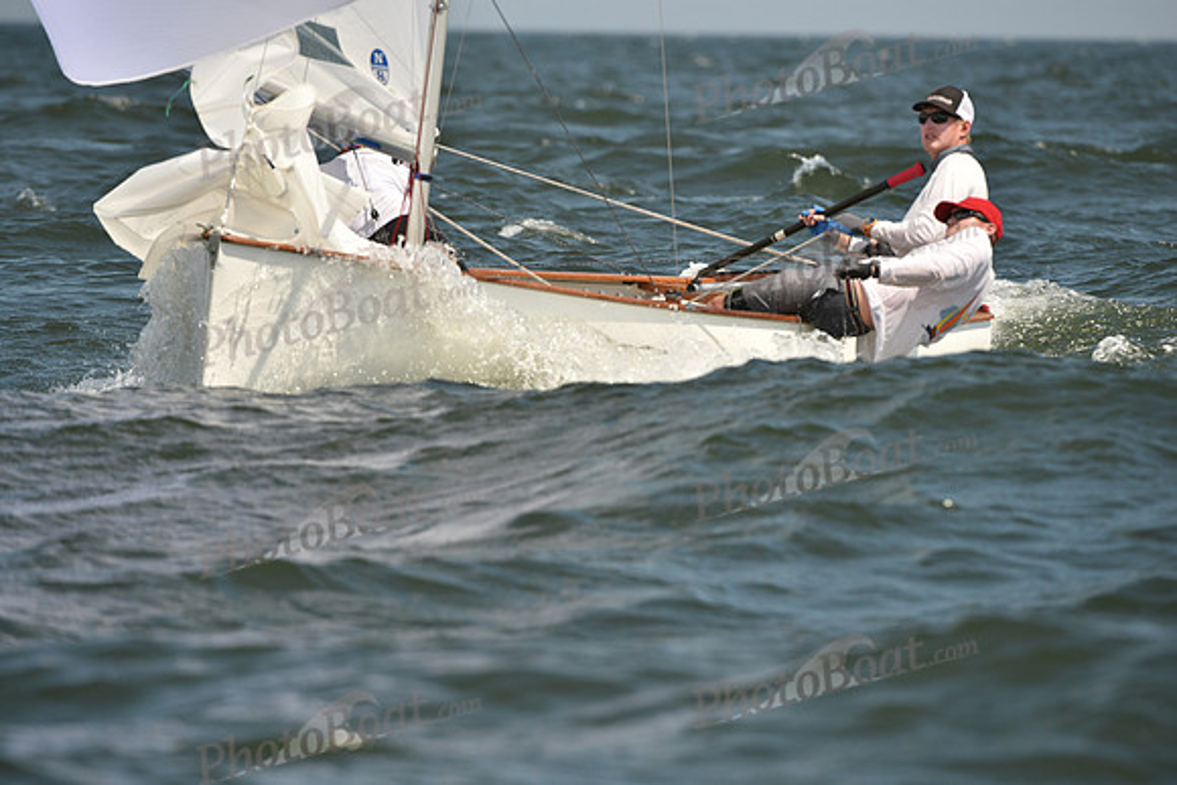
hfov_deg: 5.2
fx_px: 13080
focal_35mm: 400
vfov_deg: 3.4
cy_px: 392
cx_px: 588
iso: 250
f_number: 6.3
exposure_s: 1/1250
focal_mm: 400
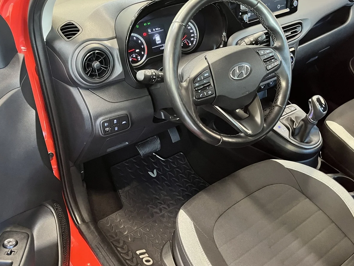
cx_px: 177
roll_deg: +1.1
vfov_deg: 40.7
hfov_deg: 52.6
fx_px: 358
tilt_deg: -34.6
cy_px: 123
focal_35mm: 35
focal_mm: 5.1
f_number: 1.6
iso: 500
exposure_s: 1/33
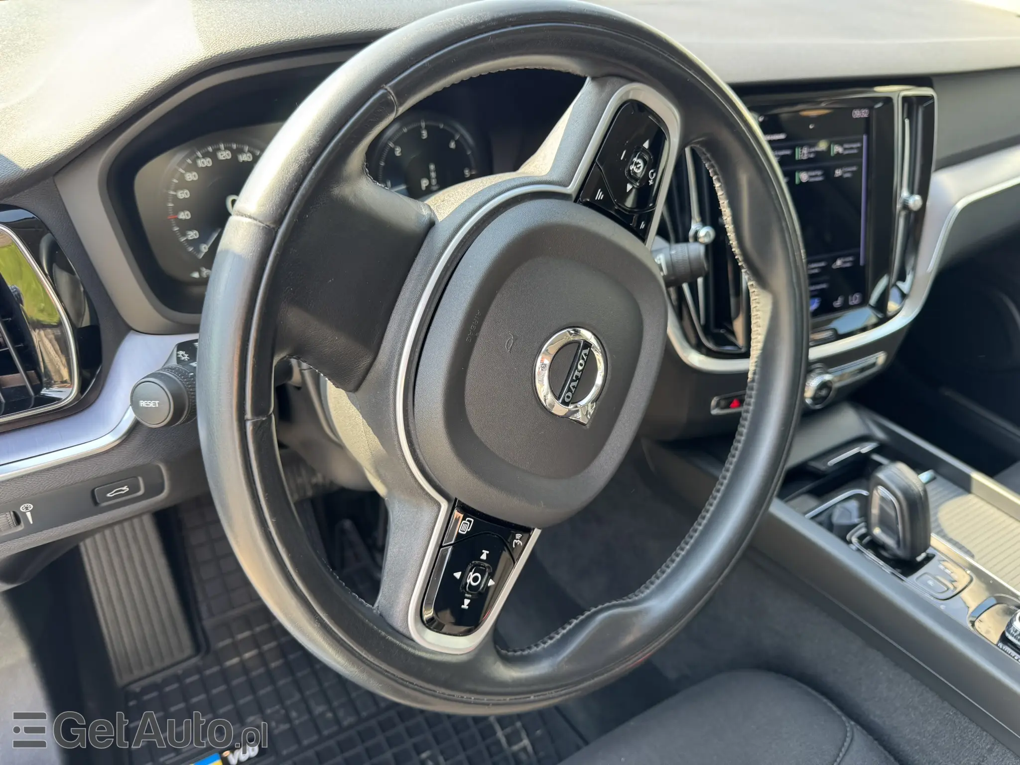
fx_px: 707
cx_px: 510
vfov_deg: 56.8
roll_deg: -5.0
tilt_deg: -35.0
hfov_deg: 71.6
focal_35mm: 24
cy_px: 382
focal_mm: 6.76
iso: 100
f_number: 1.78
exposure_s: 1/121
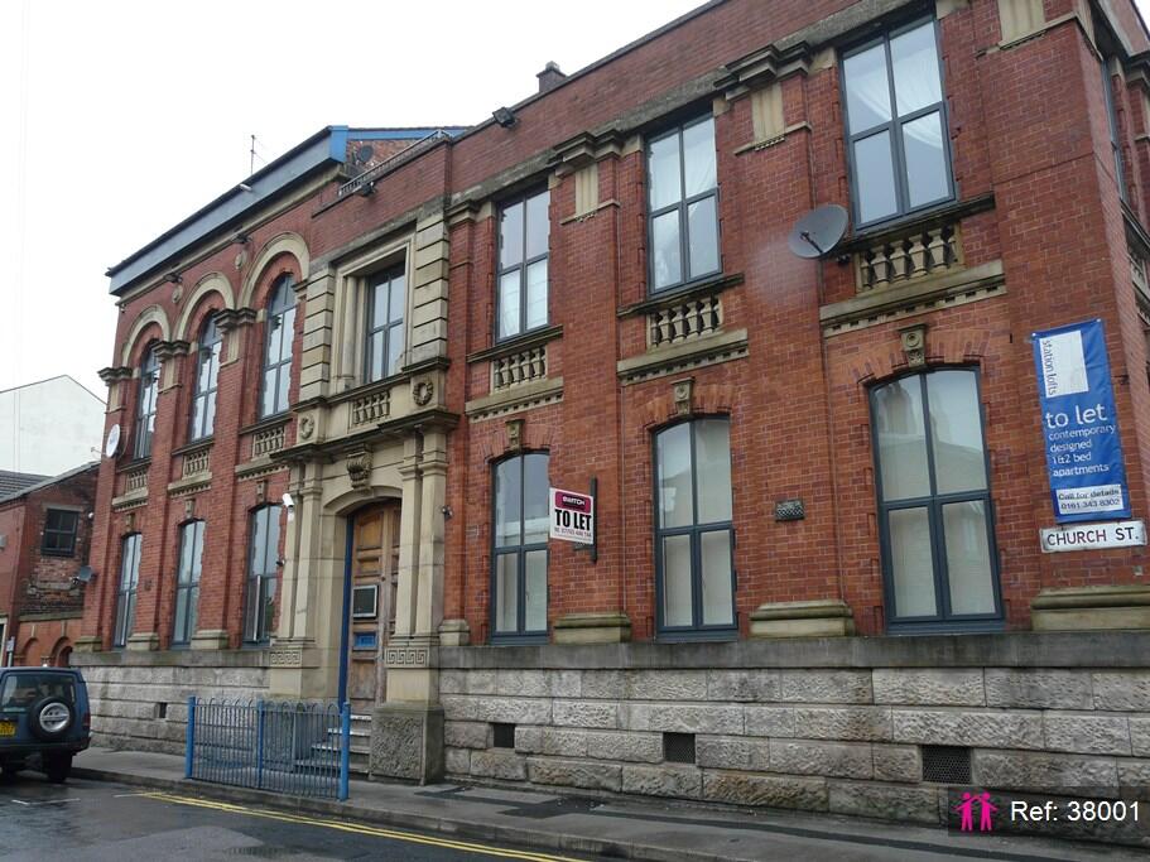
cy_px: 431
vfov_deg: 49.7
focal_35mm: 28
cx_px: 575
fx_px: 930
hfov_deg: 63.5
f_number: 3.2
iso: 100
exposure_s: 1/100
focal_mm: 4.6
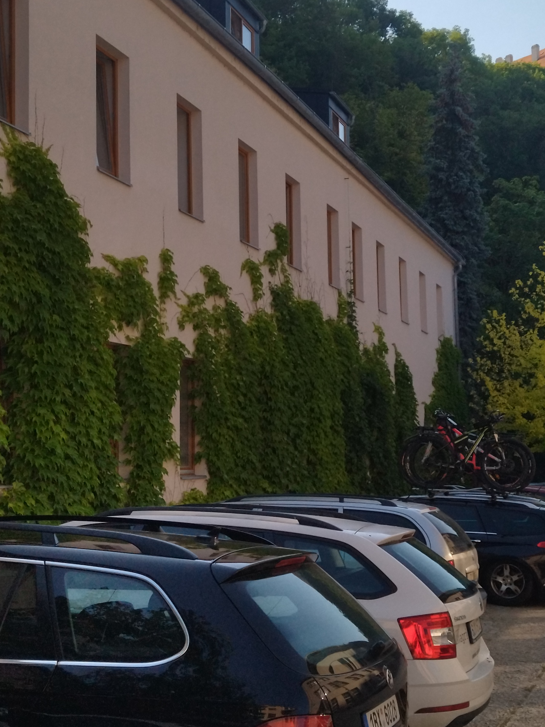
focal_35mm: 57
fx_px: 1197
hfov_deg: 25.7
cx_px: 283
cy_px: 337
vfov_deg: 33.8
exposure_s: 1/2606
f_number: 1.79
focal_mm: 4.74
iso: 99
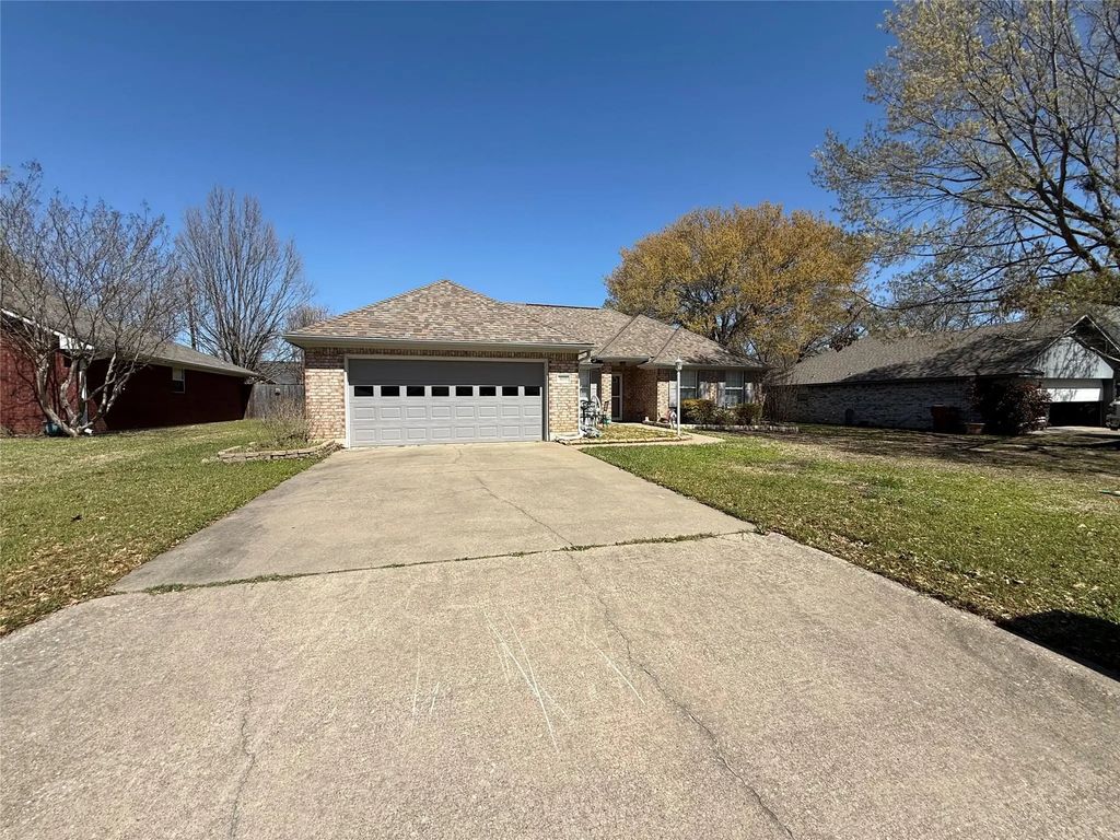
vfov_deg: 85.7
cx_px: 560
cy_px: 420
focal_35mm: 14
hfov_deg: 102.1
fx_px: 453
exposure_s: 1/2506
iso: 50
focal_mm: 2.22
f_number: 2.2
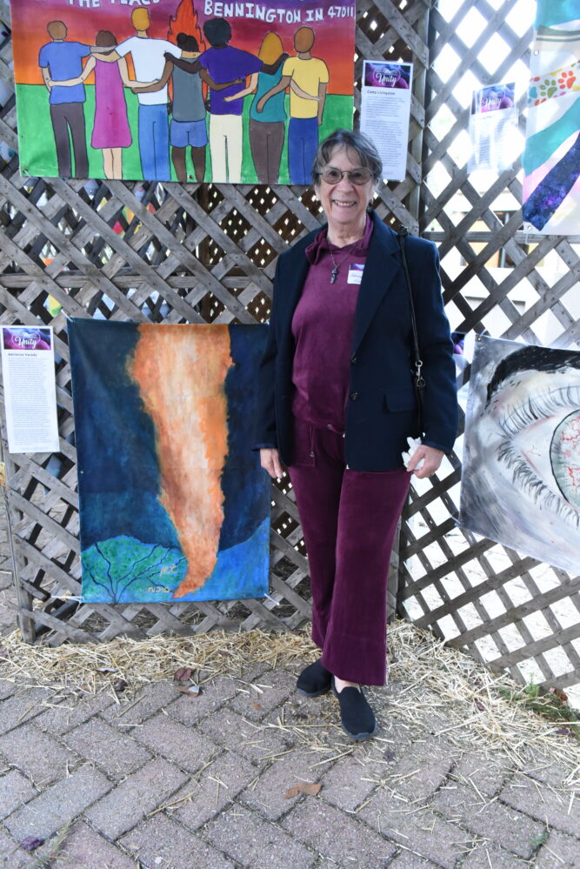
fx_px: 700
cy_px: 434
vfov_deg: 63.6
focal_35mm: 29
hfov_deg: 45.0
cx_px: 290
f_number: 5
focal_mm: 29
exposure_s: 1/100
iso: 6400
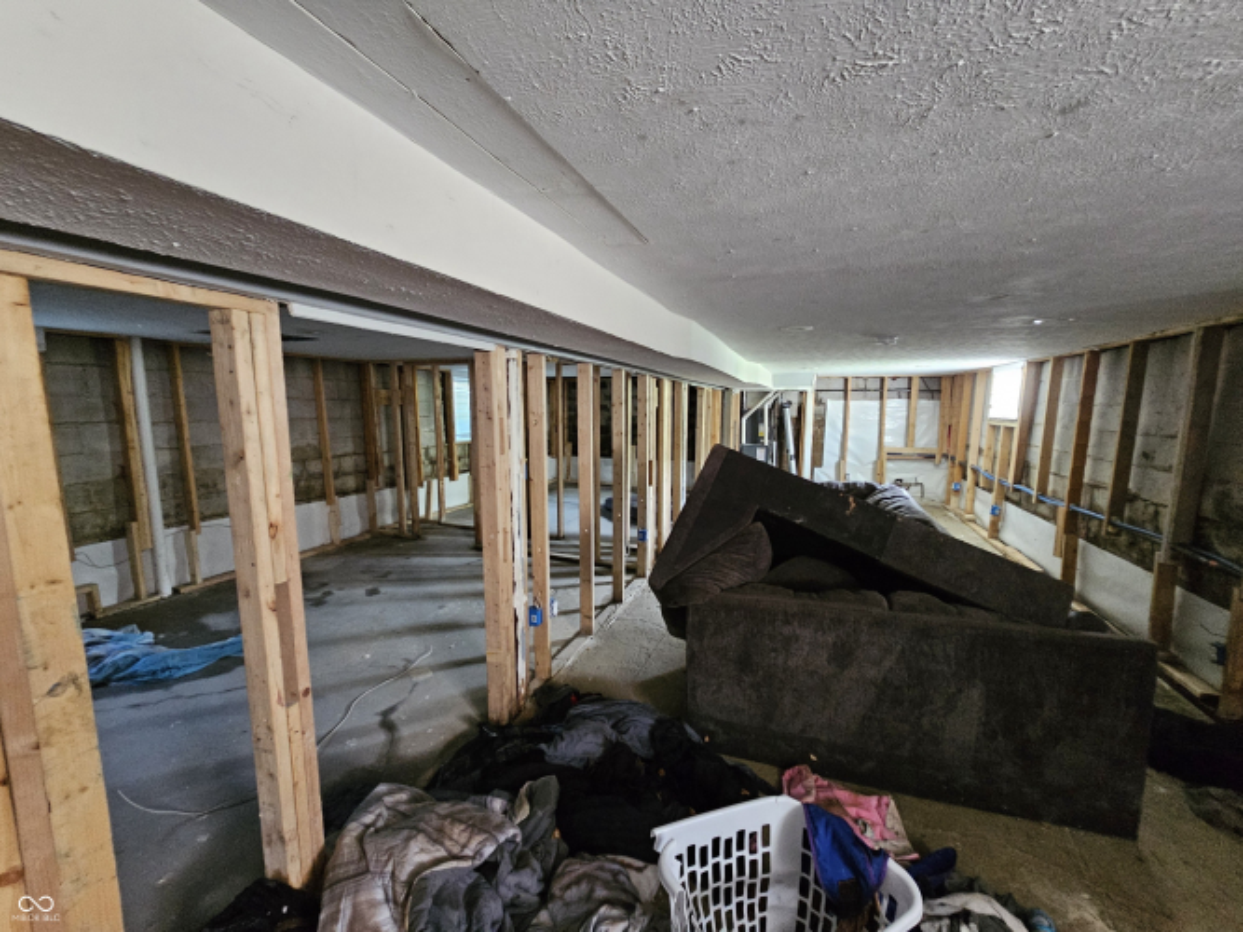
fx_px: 467
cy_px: 466
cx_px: 622
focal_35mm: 13
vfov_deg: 89.9
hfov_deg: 106.2
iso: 640
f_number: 2.2
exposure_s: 1/24
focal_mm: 2.2
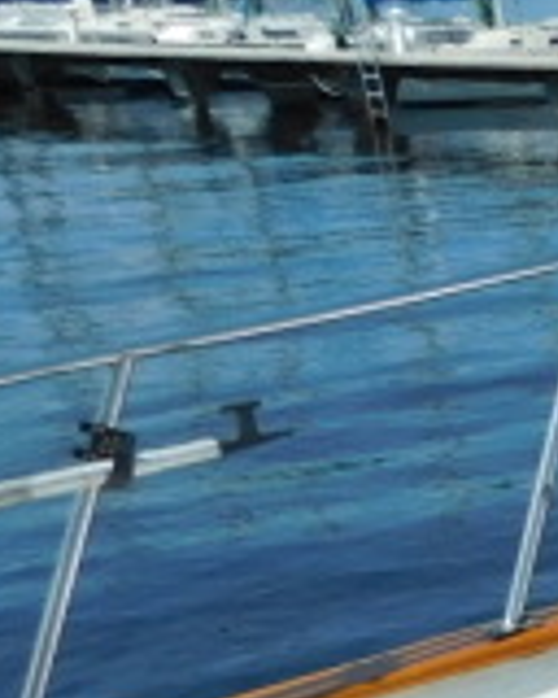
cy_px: 842
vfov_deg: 16.4
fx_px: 2312
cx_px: 1574
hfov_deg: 10.5
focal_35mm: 112
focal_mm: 4
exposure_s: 1/640
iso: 125
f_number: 6
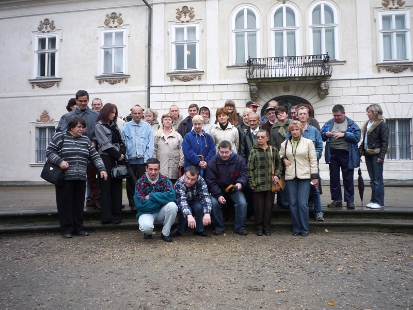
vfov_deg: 44.2
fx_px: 382
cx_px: 206
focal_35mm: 32
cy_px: 155
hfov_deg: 56.8
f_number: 3.3
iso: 100
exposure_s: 1/60
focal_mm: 5.2
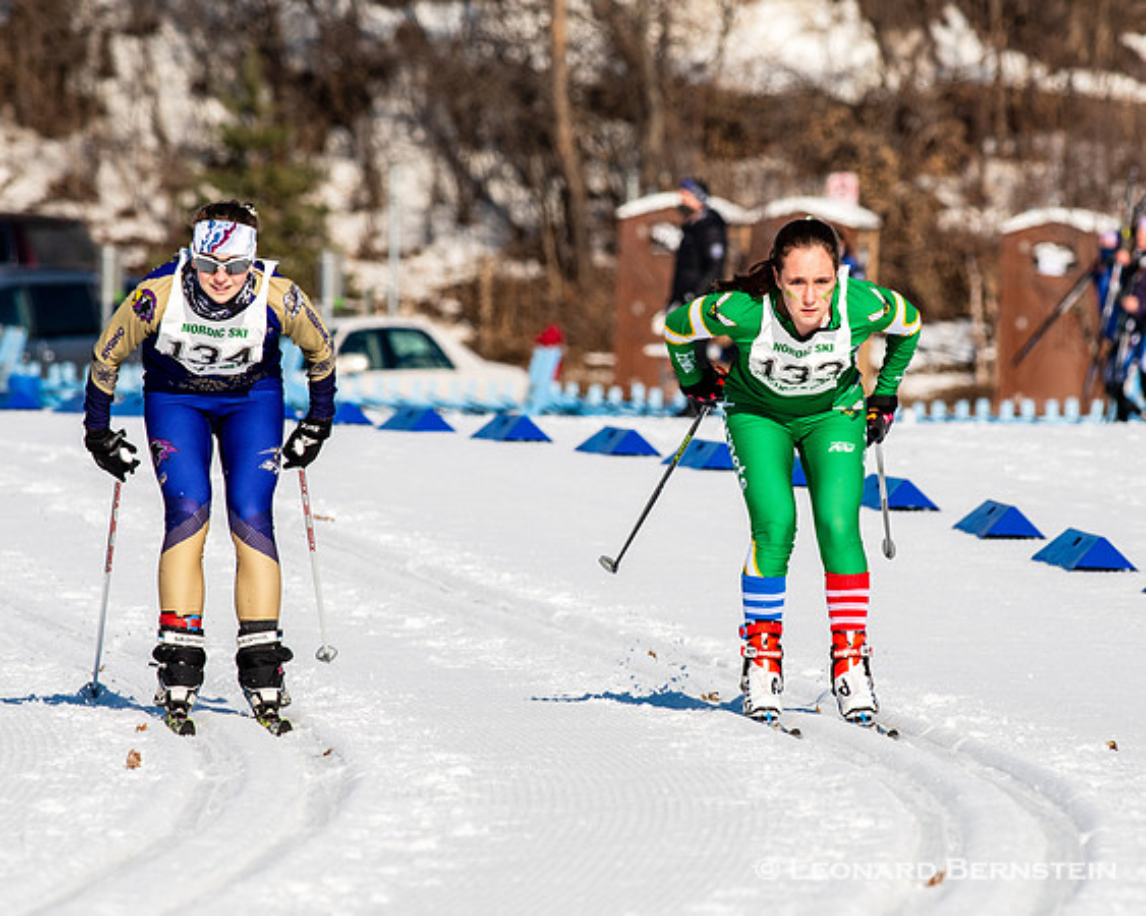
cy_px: 490
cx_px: 734
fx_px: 18382
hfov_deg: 3.6
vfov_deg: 2.9
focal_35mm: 542
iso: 400
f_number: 8
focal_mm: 300
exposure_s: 1/2000
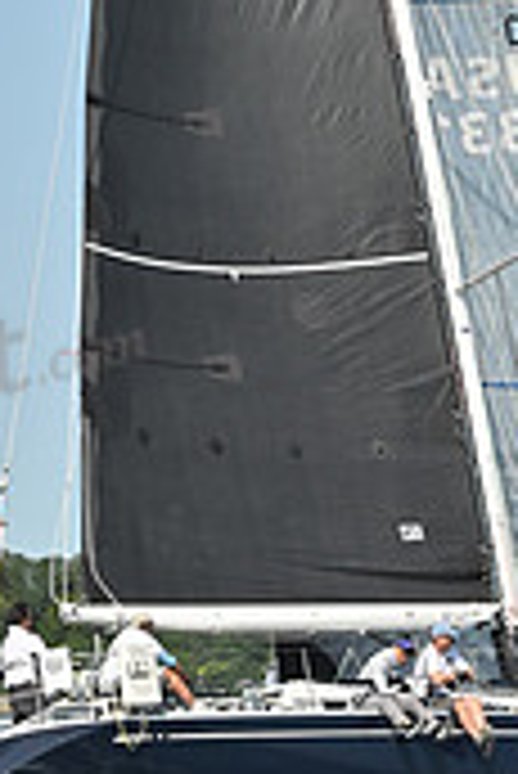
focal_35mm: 236
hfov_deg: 5.8
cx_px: 381
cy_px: 112
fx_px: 5083
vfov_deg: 8.7
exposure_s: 1/1250
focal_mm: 70
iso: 320
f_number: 8
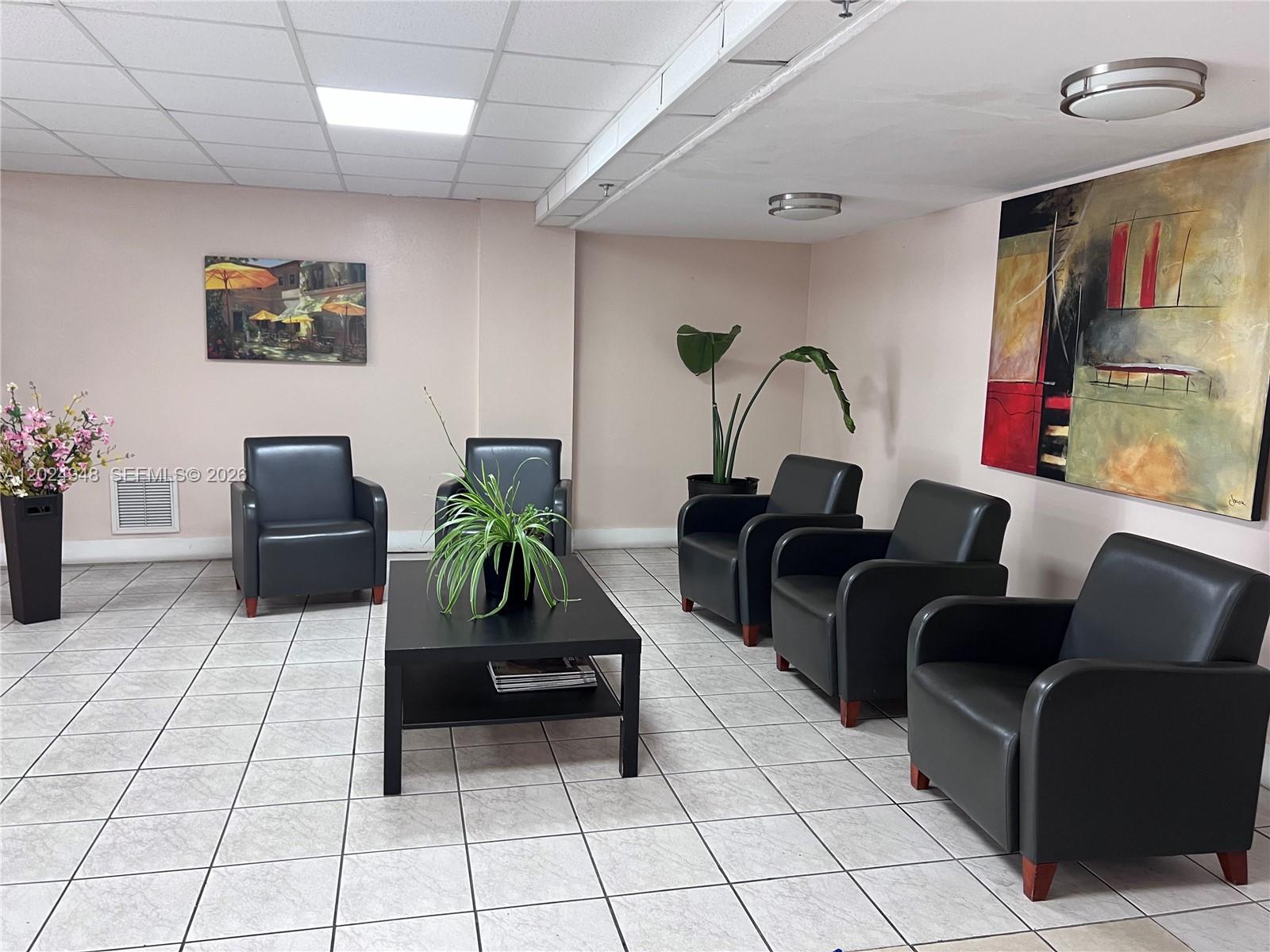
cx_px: 635
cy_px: 476
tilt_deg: -6.5
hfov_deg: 67.3
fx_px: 954
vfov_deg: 53.1
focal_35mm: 26
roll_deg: -1.9
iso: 100
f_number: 1.5
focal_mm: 5.7
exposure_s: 1/60
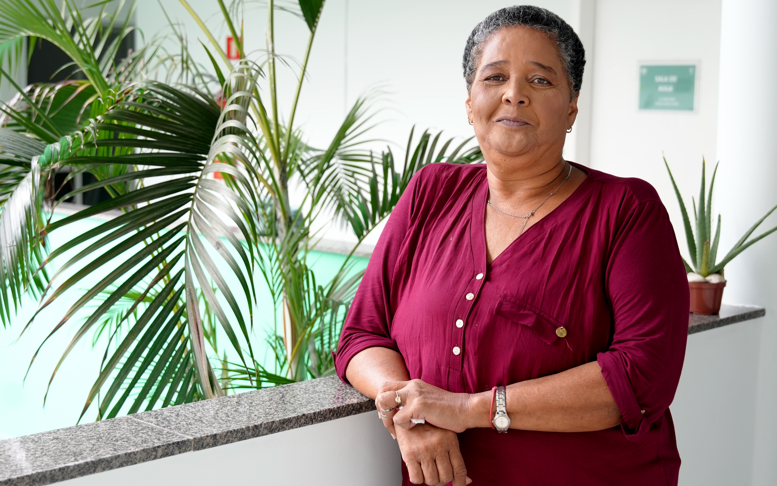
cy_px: 235
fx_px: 1165
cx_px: 394
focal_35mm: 55
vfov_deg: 23.5
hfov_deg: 36.9
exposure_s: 1/100
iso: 500
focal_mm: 35.7
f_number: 3.5
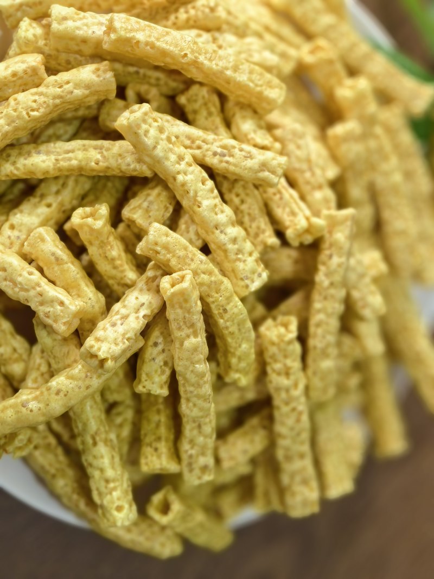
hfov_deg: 20.4
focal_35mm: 72
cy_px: 290
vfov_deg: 27.0
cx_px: 217
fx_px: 1204
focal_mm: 5.75
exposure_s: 1/100
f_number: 2
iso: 200
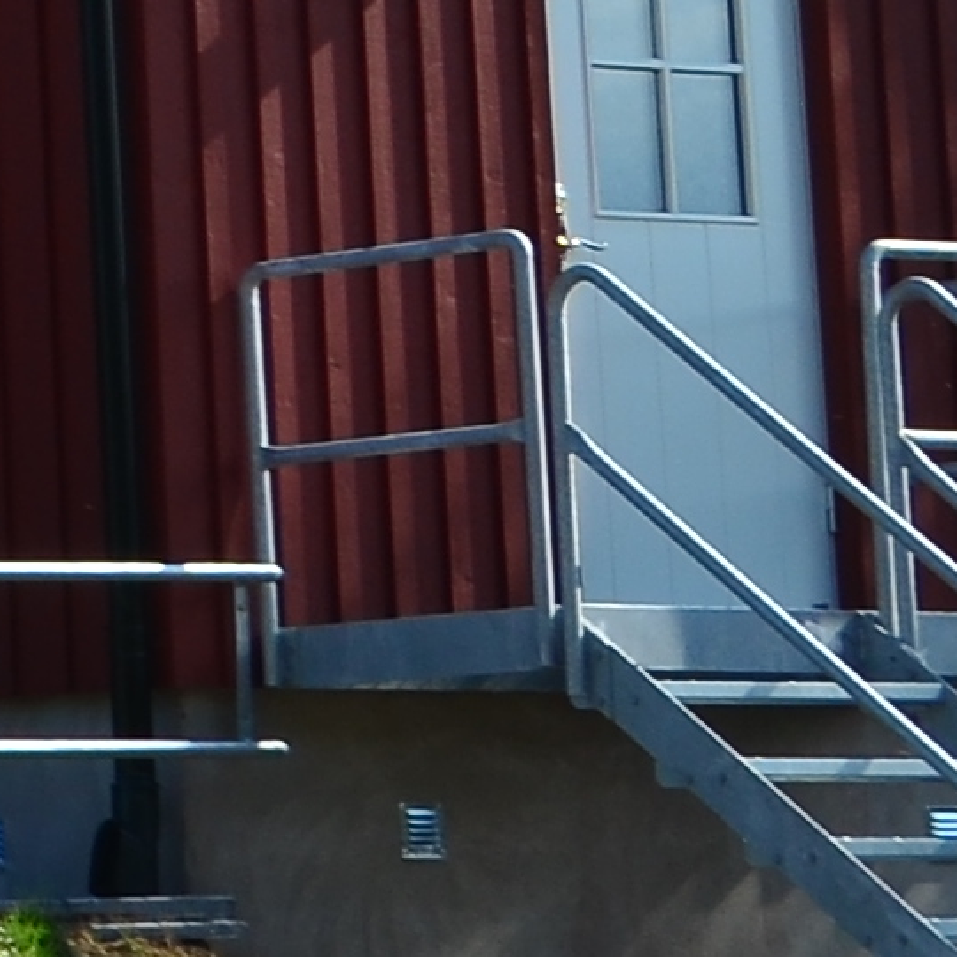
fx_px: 7257
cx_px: -2550
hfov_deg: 6.4
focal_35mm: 232
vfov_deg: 7.5
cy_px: -312
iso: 100
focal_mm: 20
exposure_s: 1/160
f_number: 8
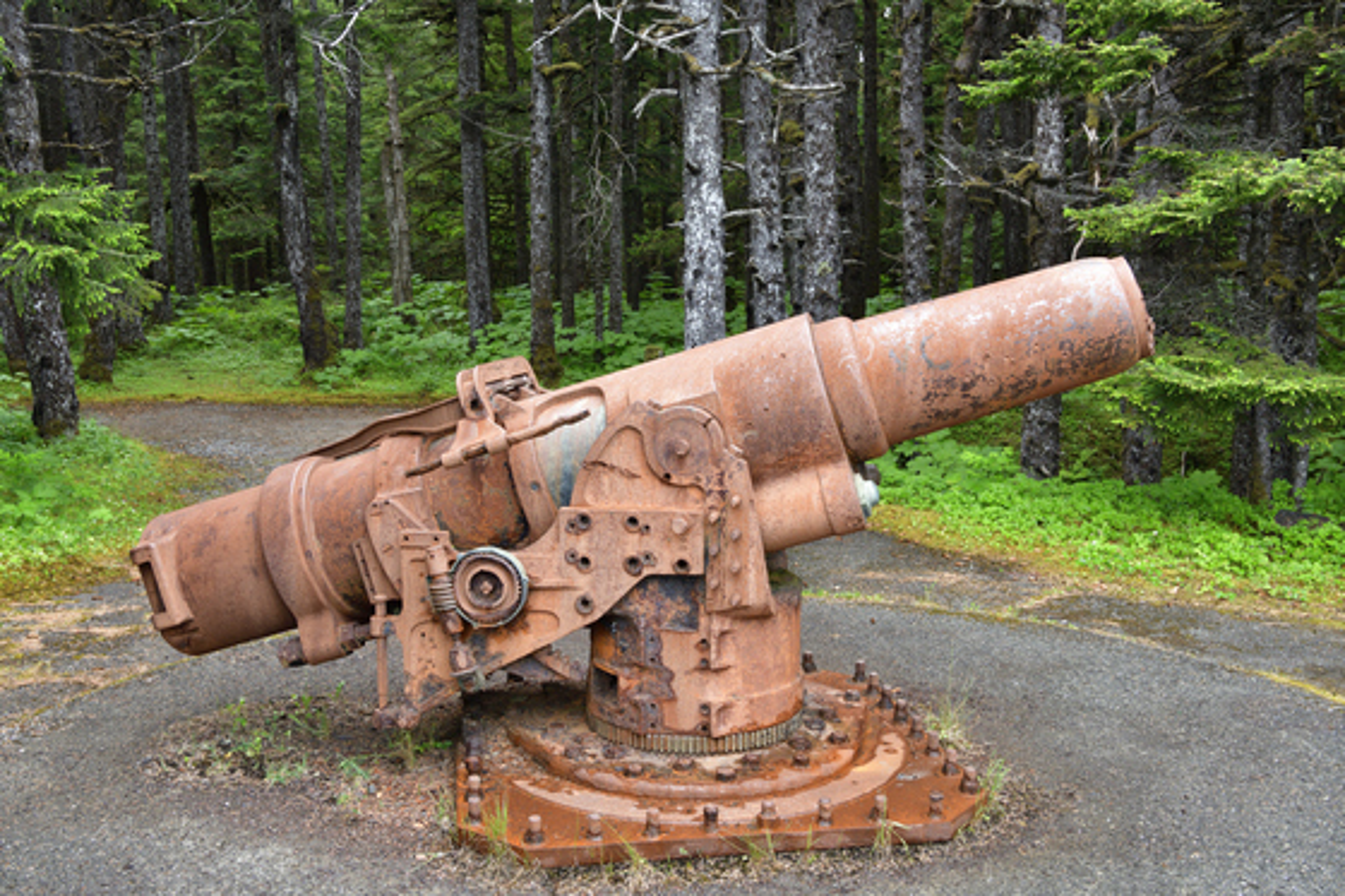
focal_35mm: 38
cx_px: 672
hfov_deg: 50.7
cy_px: 448
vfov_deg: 35.0
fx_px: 1419
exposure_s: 1/40
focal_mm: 38
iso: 1250
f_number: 11
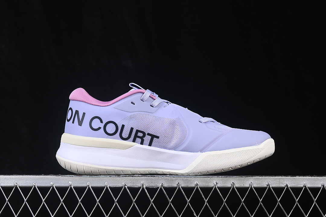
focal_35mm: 75
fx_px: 679
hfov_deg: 27.0
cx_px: 163
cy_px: 108
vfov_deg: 18.2
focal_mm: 50
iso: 160
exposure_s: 1/80
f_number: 8
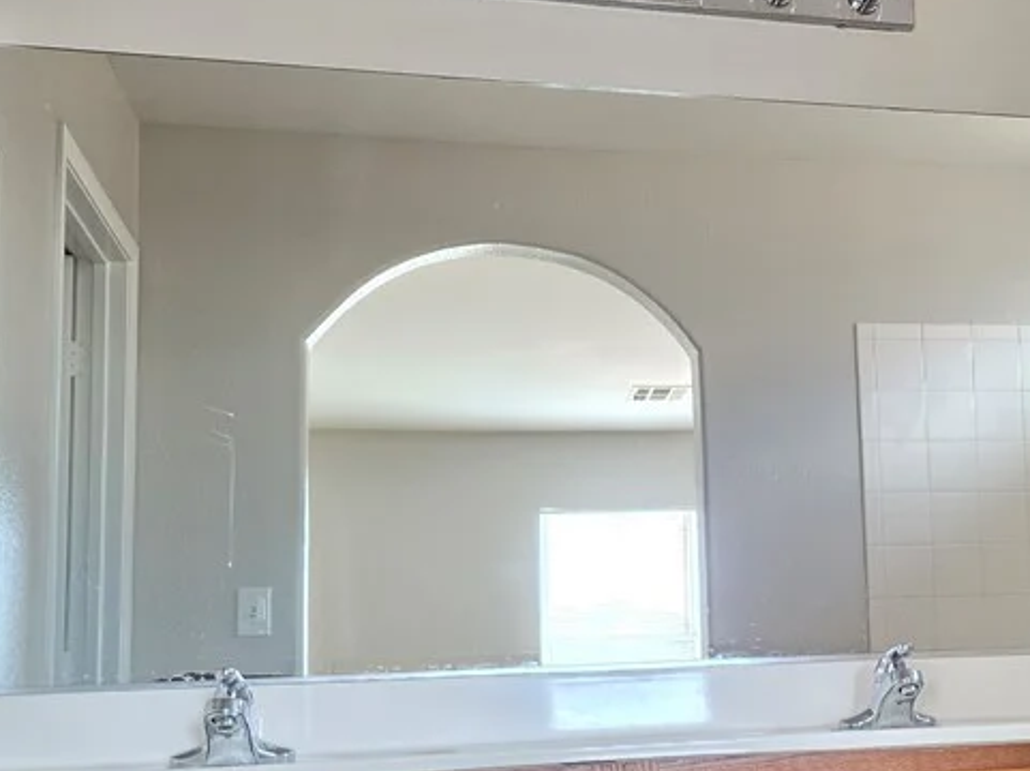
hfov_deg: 37.8
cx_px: 797
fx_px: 1457
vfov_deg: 29.4
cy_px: 516
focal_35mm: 49
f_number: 1.7
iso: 250
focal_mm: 6.25
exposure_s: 1/120
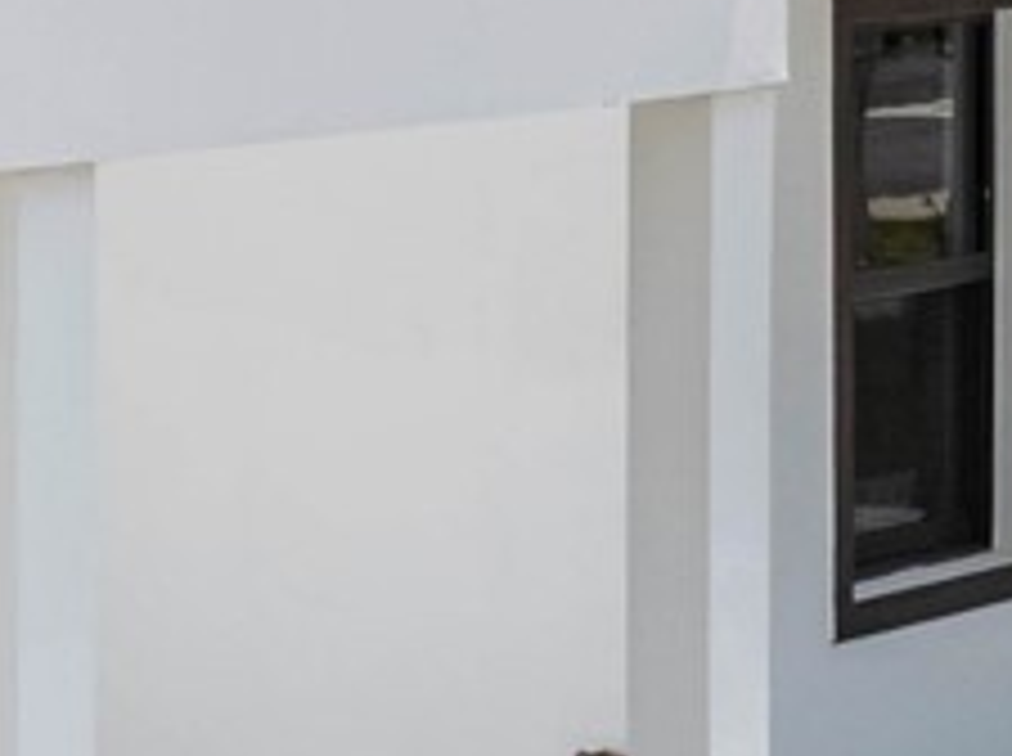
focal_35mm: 171
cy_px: -400
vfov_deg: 8.5
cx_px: -798
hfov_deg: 10.8
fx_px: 4991
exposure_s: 1/240
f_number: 8
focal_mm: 12.29
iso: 100
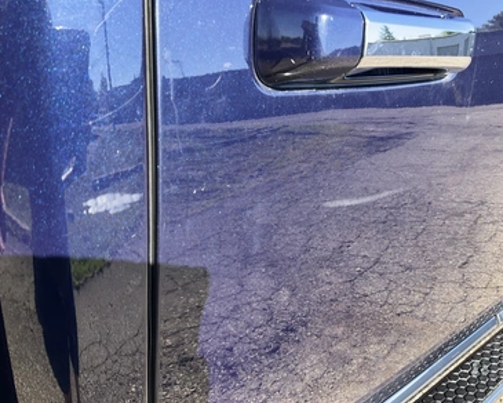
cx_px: 244
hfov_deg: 57.2
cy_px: 204
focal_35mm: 31
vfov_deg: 47.1
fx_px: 461
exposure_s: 1/224
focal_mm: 3
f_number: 1.8
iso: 25
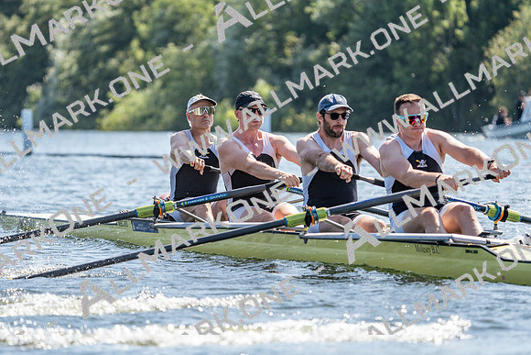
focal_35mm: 289
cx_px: 266
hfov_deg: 7.1
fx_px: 4264
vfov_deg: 4.8
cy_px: 178
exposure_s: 1/2000
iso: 400
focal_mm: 289
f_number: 5.6
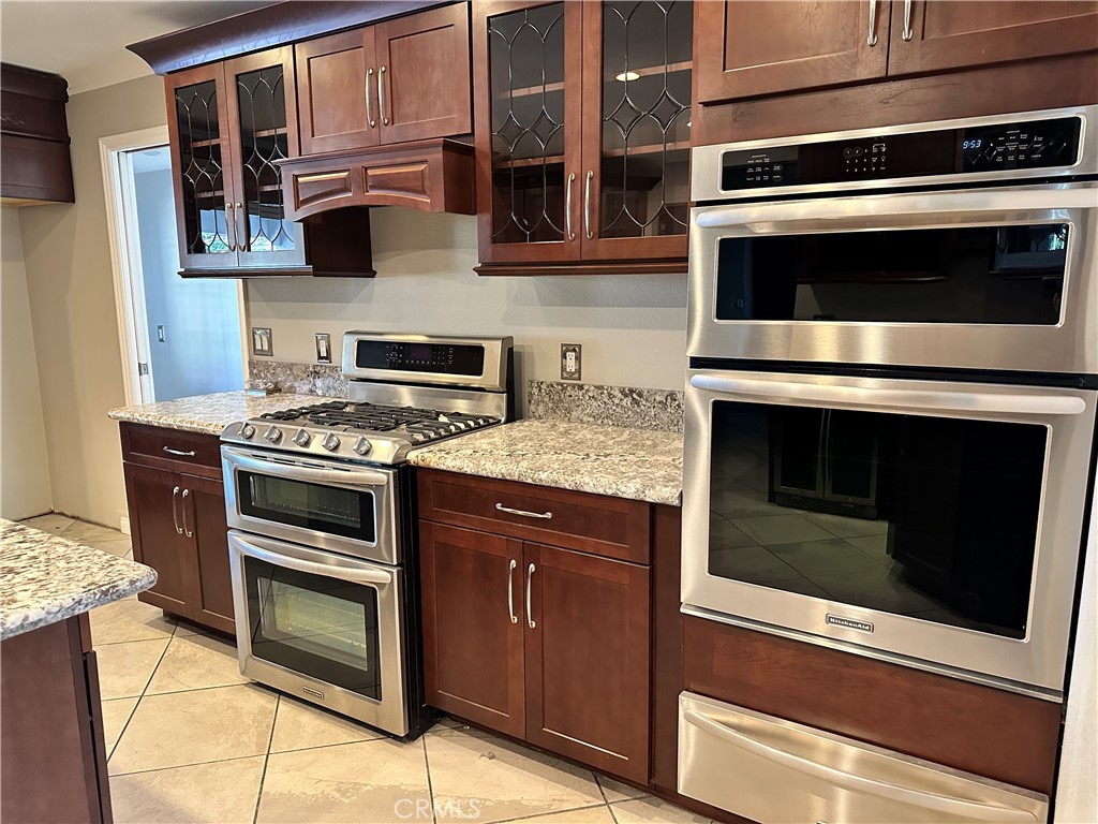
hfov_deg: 71.6
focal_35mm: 24
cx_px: 549
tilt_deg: -9.8
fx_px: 761
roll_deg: +0.4
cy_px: 412
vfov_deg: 56.8
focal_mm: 6.86
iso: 640
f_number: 1.78
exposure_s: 1/60
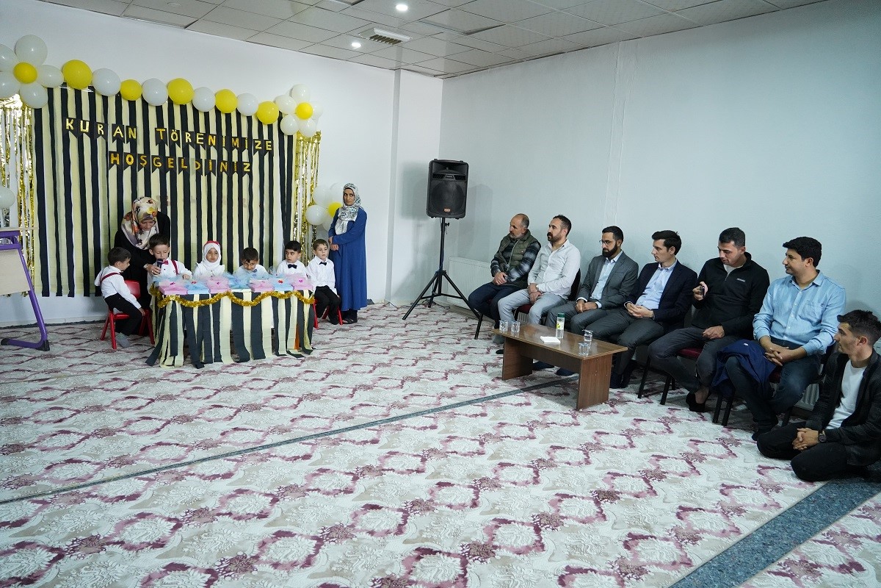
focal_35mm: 24
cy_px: 294
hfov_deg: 73.7
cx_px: 440
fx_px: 587
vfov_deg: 53.1
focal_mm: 24
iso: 6400
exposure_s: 1/80
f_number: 4
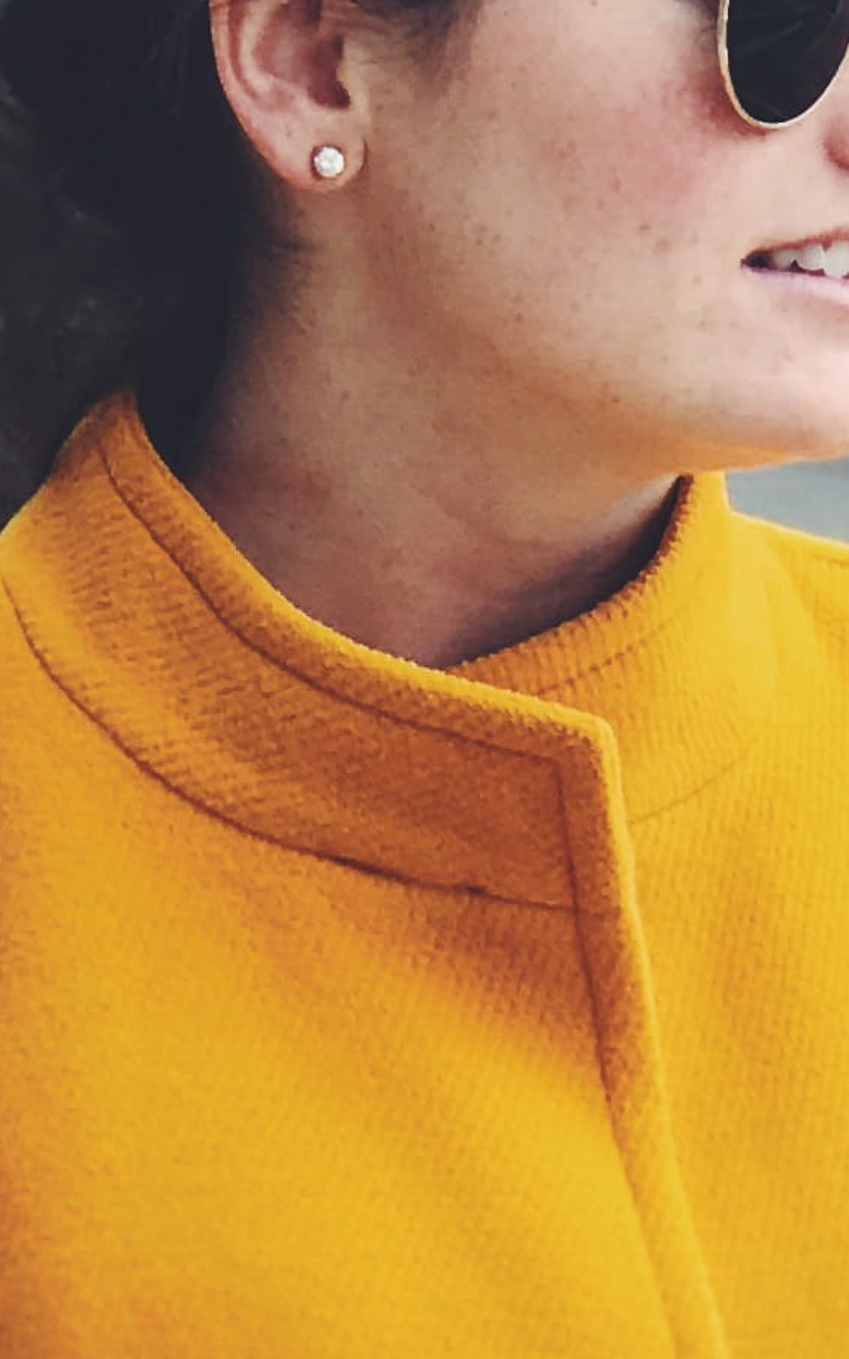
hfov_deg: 4.9
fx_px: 9923
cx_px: 552
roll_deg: +0.2
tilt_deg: -7.5
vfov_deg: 7.8
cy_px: 1299
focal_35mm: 268
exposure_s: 1/150
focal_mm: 6.6
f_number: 2.8
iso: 20
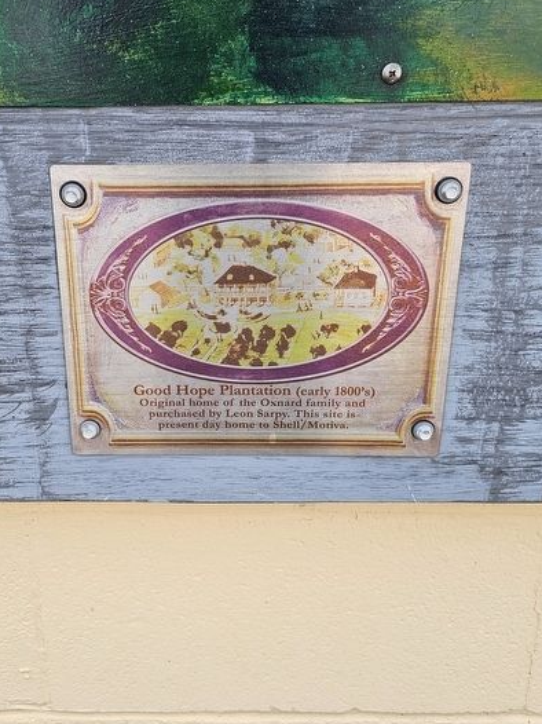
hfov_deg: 40.3
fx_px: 731
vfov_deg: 52.6
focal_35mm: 35
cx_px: 194
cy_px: 325
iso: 10
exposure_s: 1/154
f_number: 1.7
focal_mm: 6.3
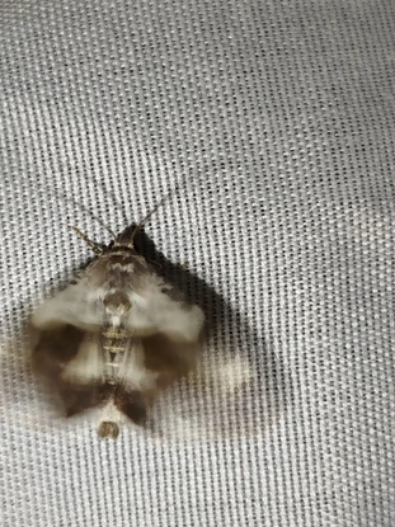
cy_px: 273
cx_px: 154
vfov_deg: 26.3
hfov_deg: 19.9
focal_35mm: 74
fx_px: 1126
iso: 64
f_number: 1.7
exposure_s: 1/50
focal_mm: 5.31
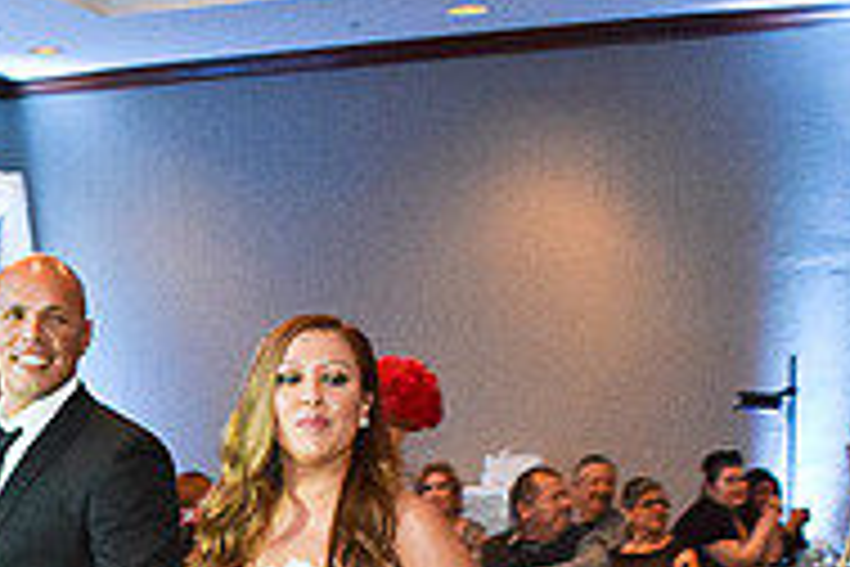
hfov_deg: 24.0
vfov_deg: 15.5
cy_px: 790
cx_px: 126
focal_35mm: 83
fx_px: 1960
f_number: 5
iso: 3200
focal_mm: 18
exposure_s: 1/60
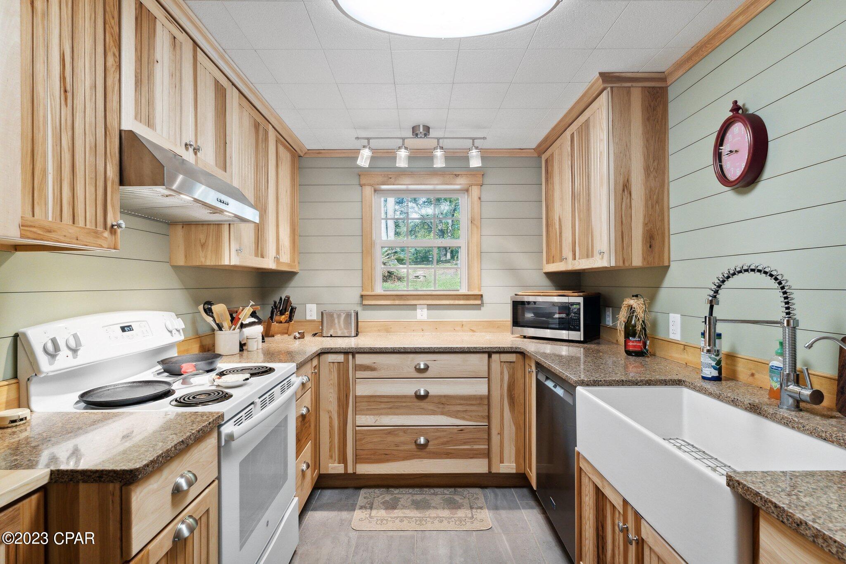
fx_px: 395
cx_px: 423
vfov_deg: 71.1
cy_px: 282
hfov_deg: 94.0
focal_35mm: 17
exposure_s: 1/25
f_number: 8
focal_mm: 16.8
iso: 2500
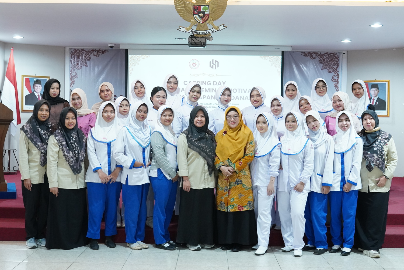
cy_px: 135
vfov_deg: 25.8
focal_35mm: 52
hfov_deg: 37.9
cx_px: 202
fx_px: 589
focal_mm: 35
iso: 2500
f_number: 4
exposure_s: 1/50
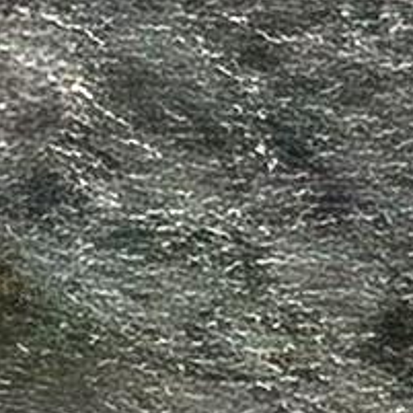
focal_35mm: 126
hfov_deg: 10.7
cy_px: -892
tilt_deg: +0.7
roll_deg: +1.7
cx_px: -725
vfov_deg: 9.8
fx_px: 1701
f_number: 2.2
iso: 64
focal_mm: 2.22
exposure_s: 1/424
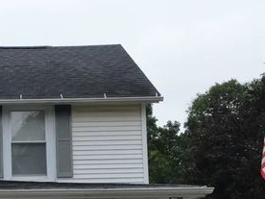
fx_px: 819
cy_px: 203
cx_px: -79
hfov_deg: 17.3
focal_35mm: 107
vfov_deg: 13.6
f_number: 7.1
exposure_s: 1/200
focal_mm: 20
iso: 100
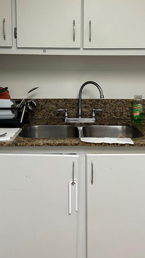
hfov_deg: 29.0
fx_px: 280
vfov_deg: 48.6
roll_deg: -1.0
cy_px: 87
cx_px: 74
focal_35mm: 41
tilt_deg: -6.0
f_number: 1.5
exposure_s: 1/60
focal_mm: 5.7
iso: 160
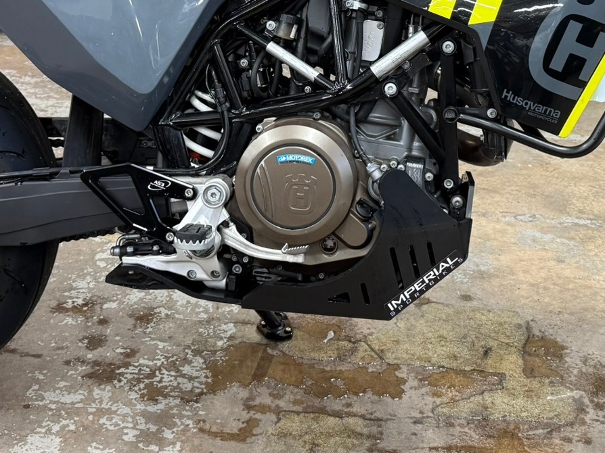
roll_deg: -3.4
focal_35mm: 55
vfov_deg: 25.5
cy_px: 22
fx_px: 961
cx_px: 328
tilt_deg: -14.5
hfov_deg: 34.9
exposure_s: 1/60
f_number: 1.78
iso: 250
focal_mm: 6.76
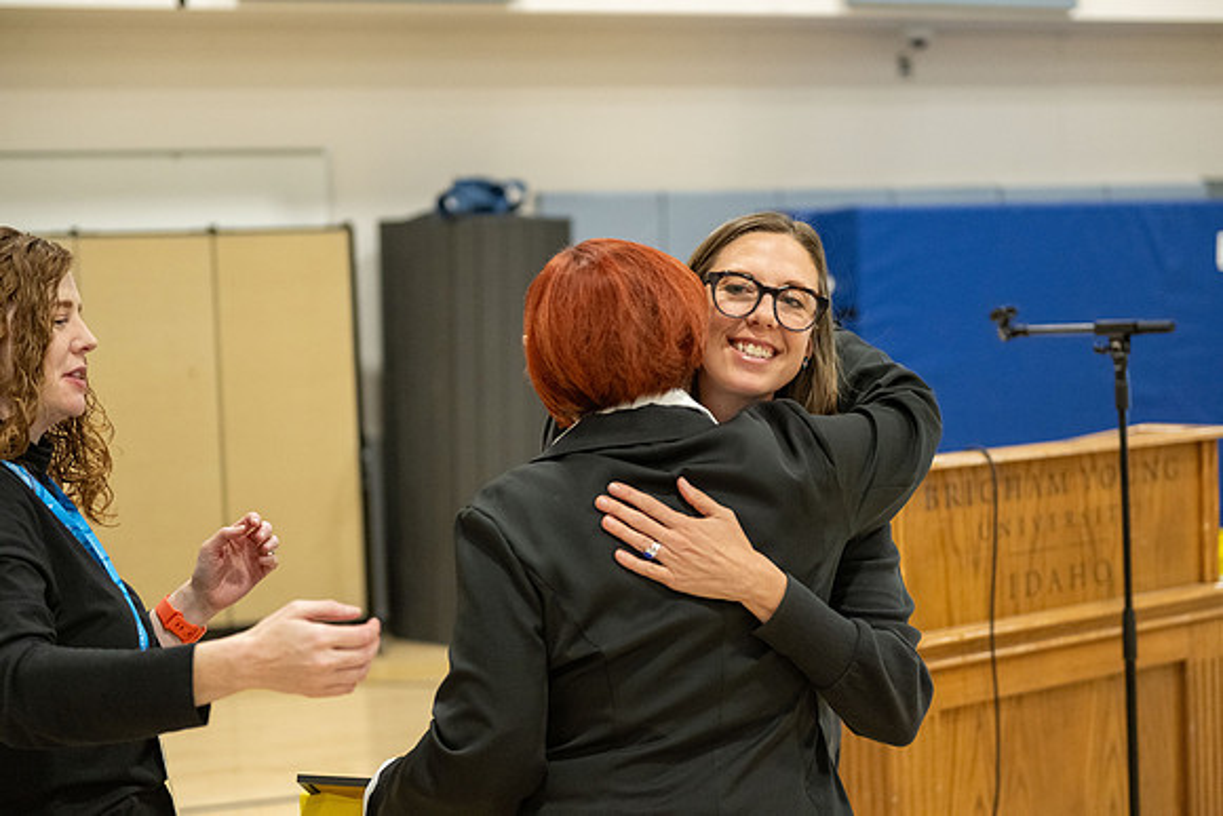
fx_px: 2107
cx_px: 612
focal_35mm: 62
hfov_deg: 32.4
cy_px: 408
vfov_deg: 21.9
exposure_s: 1/250
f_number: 2.8
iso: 3200
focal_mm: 62
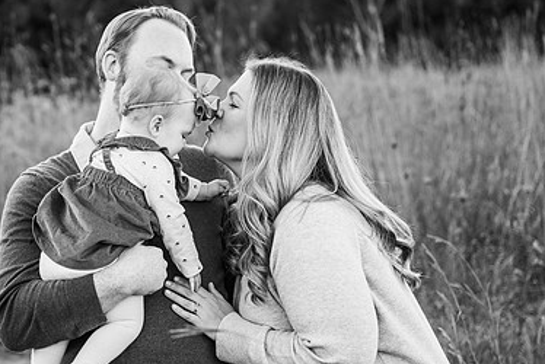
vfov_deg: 14.7
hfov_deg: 21.8
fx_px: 1409
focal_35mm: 93
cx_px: 194
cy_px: 170
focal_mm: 57
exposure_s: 1/640
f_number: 2.8
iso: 640
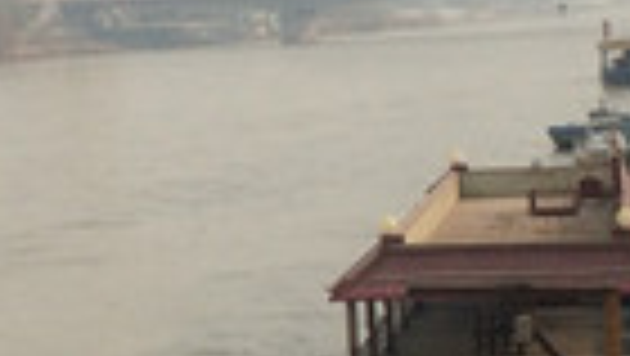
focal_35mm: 144
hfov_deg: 14.8
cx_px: 99
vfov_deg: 8.4
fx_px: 2407
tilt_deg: -2.5
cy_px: 122
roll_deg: +4.7
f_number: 2.2
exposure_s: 1/2564
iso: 32
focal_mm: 4.15
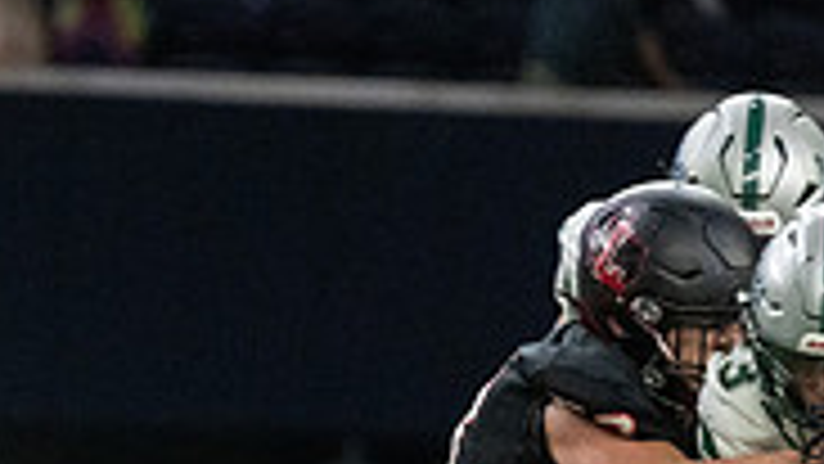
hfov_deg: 2.5
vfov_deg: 1.4
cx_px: -157
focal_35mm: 879
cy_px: 1052
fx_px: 19208
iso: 4000
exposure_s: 1/1250
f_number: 2.8
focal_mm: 200
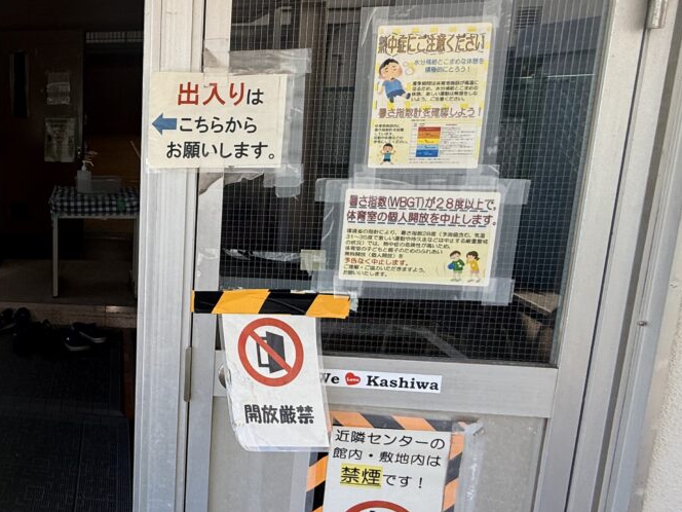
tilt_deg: -8.1
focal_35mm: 27
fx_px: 532
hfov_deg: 54.9
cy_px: 180
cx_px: 44
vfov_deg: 50.6
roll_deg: -0.4
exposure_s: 1/201
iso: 50
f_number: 2.2
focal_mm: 2.22
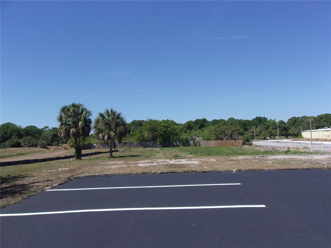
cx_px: 166
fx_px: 258
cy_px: 124
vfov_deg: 51.4
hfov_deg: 65.3
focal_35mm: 27
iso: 80
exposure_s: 1/125
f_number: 10.4
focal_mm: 4.9
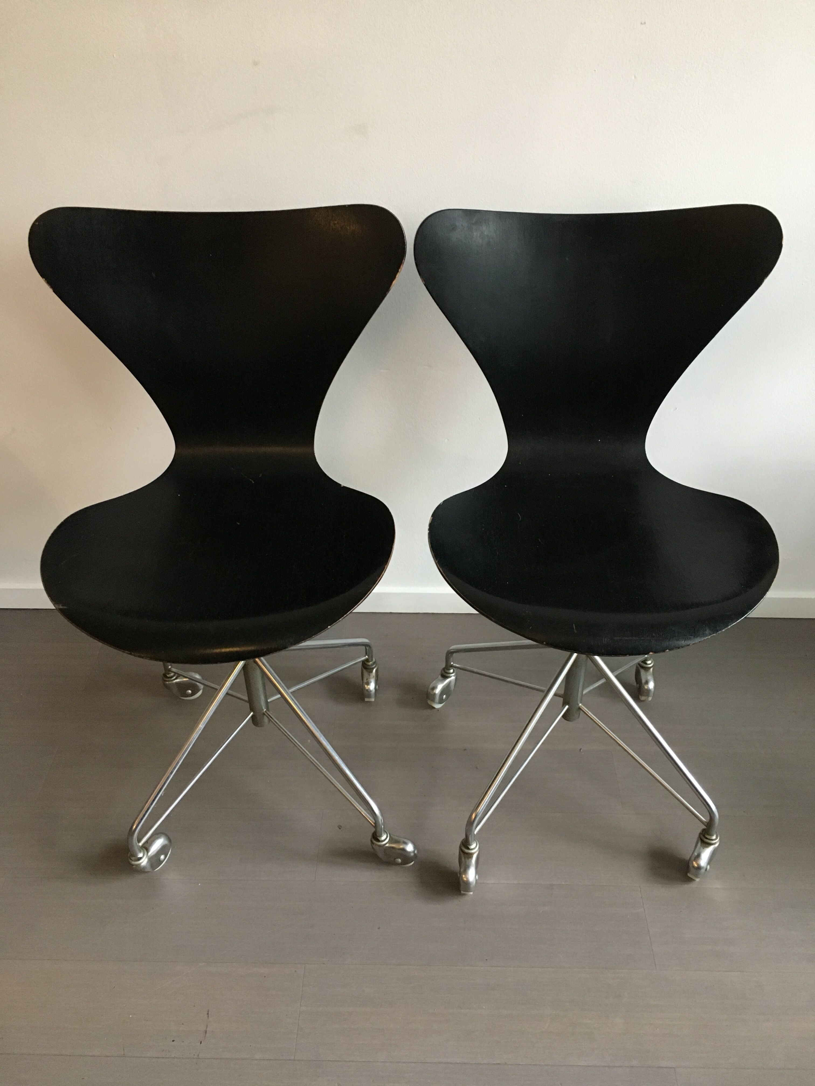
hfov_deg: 48.2
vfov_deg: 61.7
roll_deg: -0.4
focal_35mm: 29
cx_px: 408
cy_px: 543
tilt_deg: -38.6
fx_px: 910
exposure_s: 1/20
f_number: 2.2
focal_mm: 4.15
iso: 200
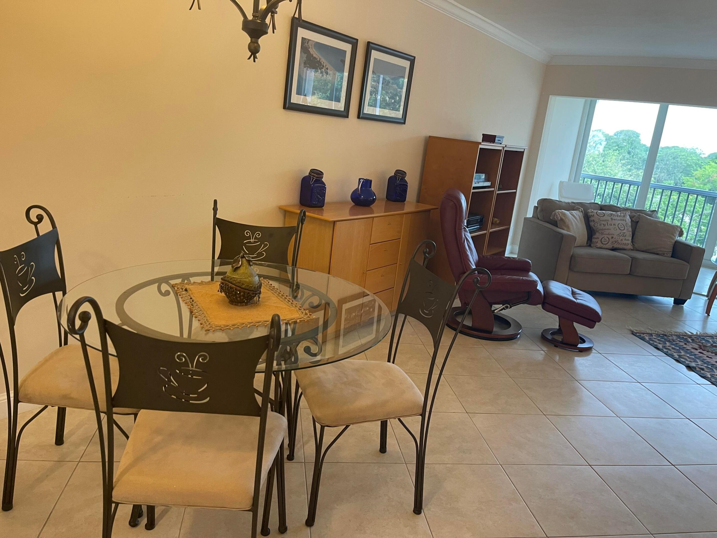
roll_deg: -6.9
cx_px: 358
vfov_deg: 54.9
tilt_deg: -15.1
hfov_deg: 69.4
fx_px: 518
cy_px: 269
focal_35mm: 25
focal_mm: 5.1
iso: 160
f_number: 1.6
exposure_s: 1/60
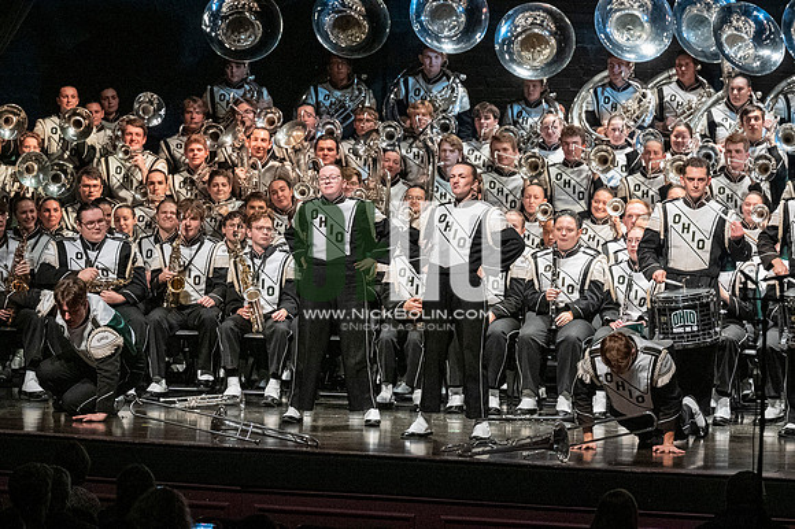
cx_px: 398
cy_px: 264
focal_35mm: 202
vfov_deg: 6.8
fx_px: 4458
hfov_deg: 10.2
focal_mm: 135
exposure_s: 1/500
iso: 4000
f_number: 4
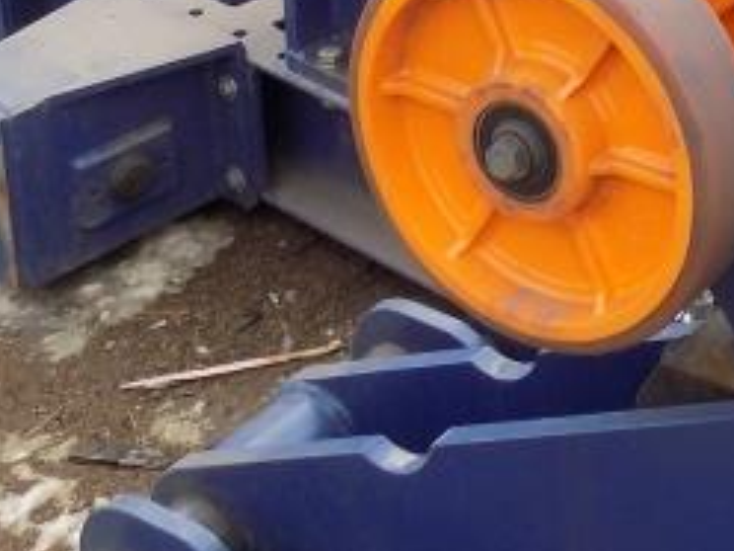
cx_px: 991
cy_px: -376
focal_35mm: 95
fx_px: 2014
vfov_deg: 14.1
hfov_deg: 18.9
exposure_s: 1/250
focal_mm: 4
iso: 80
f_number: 3.1
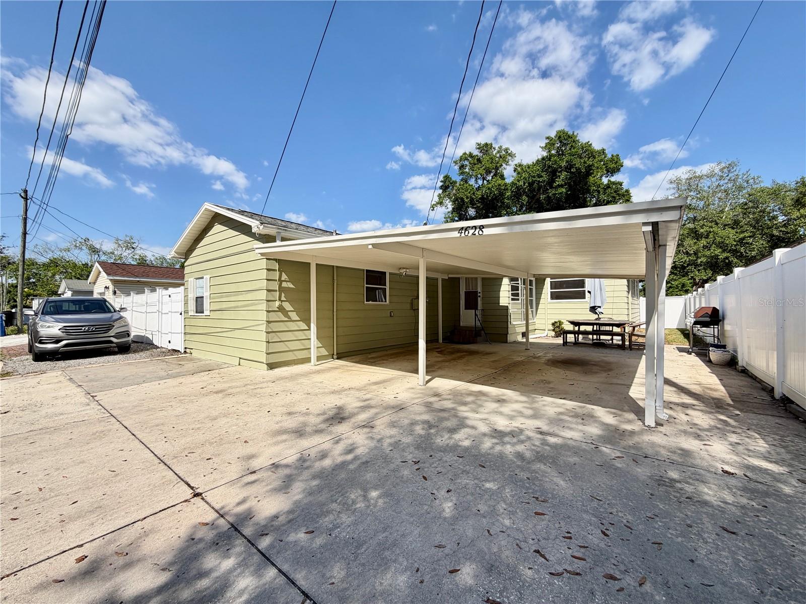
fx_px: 326
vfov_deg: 85.7
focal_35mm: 14
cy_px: 302
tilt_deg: +0.1
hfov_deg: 102.1
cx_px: 403
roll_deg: +0.5
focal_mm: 2.22
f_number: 2.2
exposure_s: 1/770
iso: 25
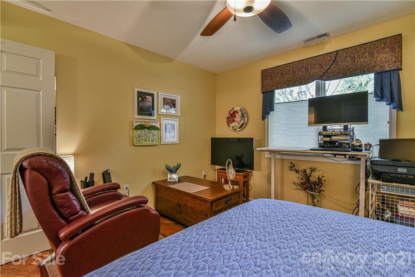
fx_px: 184
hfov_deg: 96.7
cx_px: 208
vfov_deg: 73.8
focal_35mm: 16
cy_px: 138
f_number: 5
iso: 1600
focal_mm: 16
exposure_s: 1/100
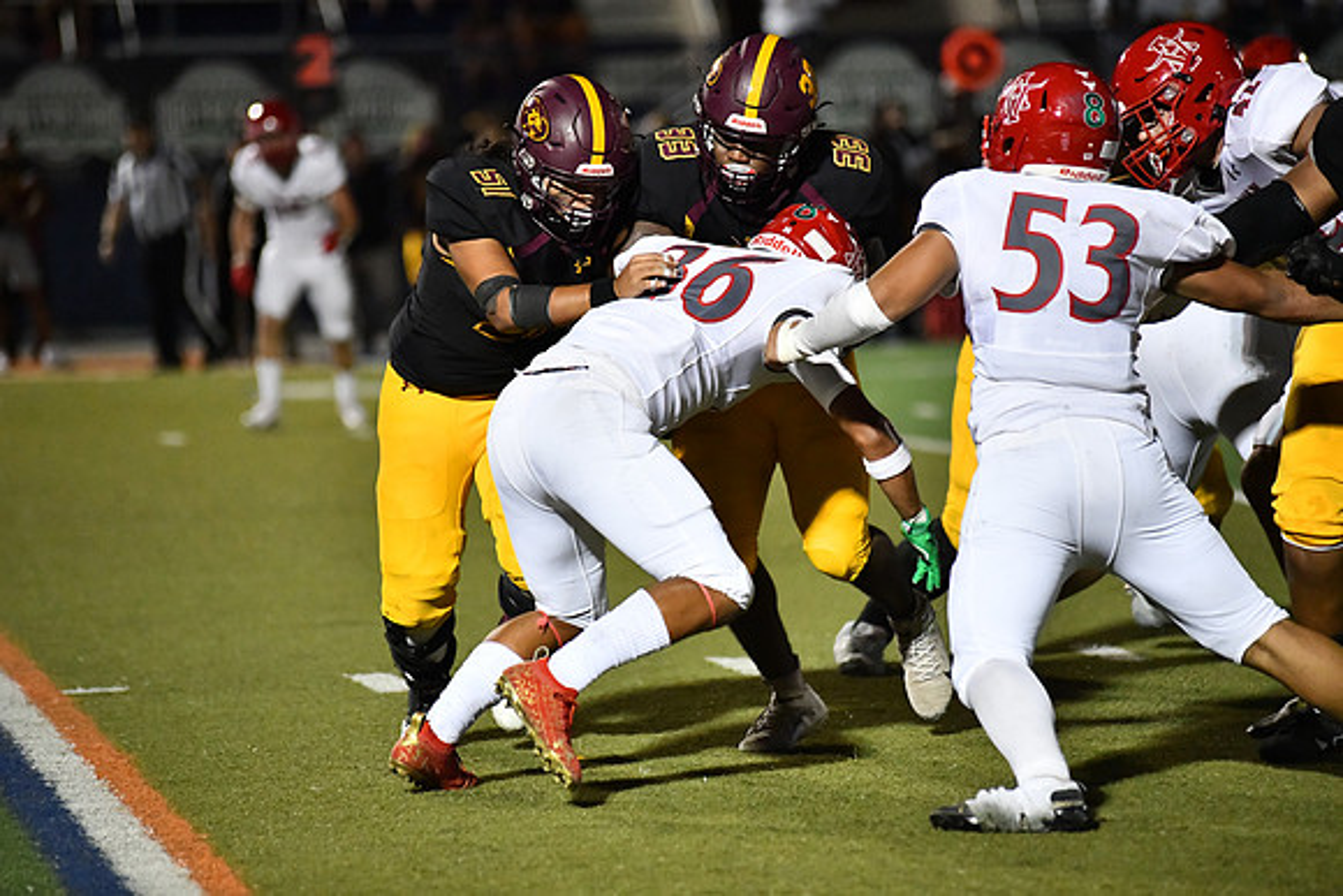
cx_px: 672
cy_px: 448
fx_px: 7463
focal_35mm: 200
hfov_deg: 10.3
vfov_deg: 6.9
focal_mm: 200
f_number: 2.8
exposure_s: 1/3200
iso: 10000
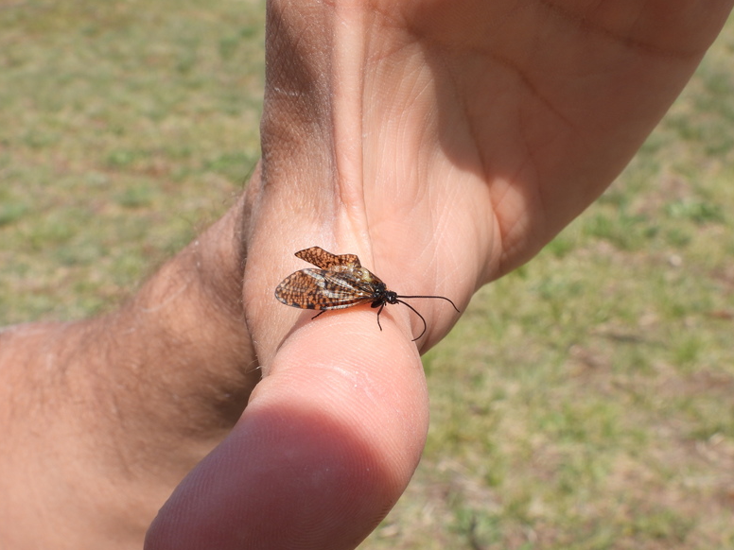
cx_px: 365
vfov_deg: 26.6
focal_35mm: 55
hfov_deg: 34.9
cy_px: 291
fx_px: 1166
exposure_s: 1/400
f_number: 6.3
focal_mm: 8.9
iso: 100
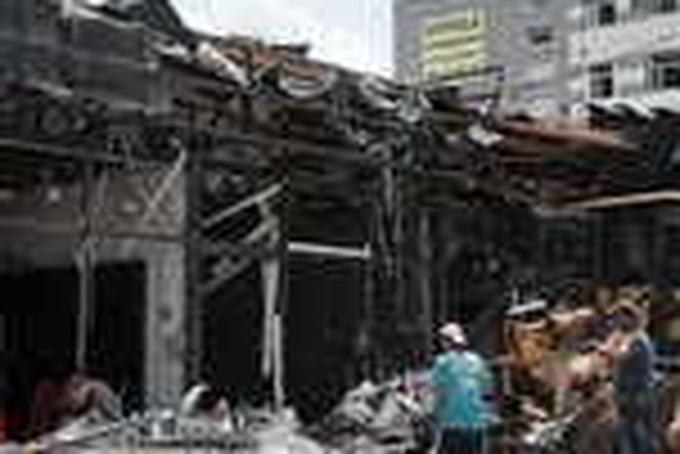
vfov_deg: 18.5
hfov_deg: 27.1
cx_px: 216
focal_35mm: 74
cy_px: 229
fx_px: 1399
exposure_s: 1/400
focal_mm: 28
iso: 100
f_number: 7.1
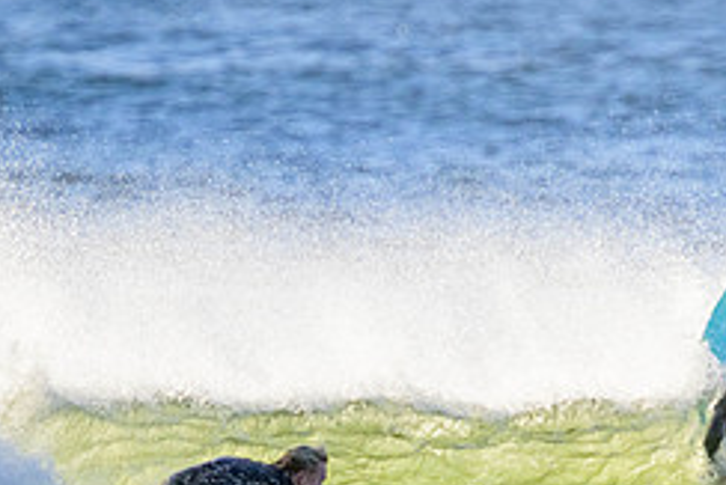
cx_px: 470
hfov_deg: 1.1
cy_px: 552
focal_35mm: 1904
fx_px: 38419
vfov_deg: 0.7
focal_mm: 800
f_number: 11
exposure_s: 1/2000
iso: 1600
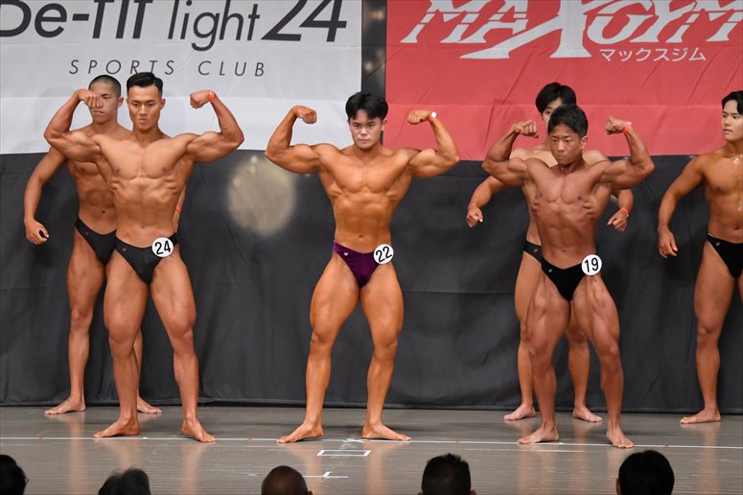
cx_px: 372
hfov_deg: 11.2
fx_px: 3775
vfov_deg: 7.5
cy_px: 248
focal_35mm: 183
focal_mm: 122
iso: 5000
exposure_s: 1/400
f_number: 5.6
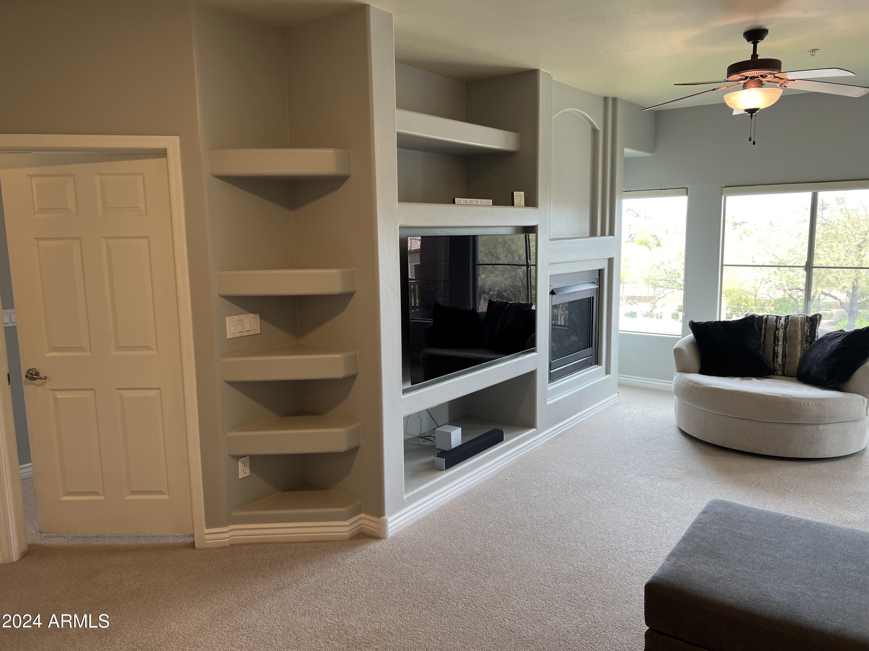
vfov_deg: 53.1
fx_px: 653
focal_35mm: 26
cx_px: 434
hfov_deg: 67.3
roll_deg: +1.6
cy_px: 326
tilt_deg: -8.0
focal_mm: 5.7
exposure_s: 1/120
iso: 64
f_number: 1.5
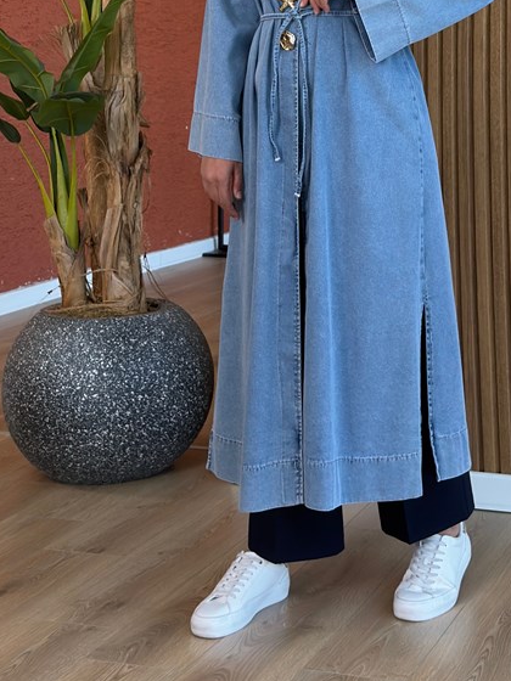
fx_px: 1575
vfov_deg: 23.7
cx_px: 360
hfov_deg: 18.4
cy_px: 52
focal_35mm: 80
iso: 200
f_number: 1.78
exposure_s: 1/213
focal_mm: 6.76
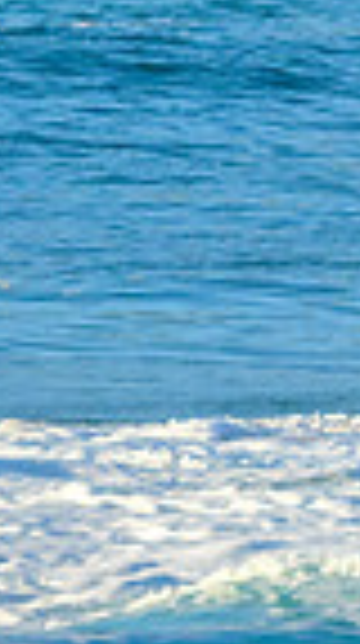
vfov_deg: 0.9
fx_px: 39790
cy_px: -72
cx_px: 1126
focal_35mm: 2335
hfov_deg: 0.5
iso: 1000
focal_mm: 400
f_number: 9
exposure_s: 1/2000
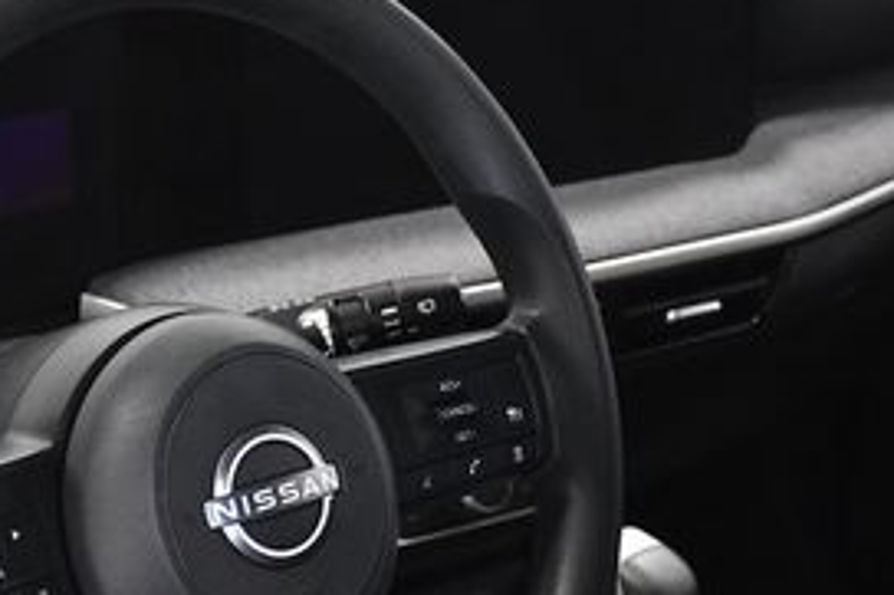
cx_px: 224
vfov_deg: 12.8
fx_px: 2631
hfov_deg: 19.2
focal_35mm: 106
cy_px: 468
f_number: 4
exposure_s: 1/250
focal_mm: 30
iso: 2500
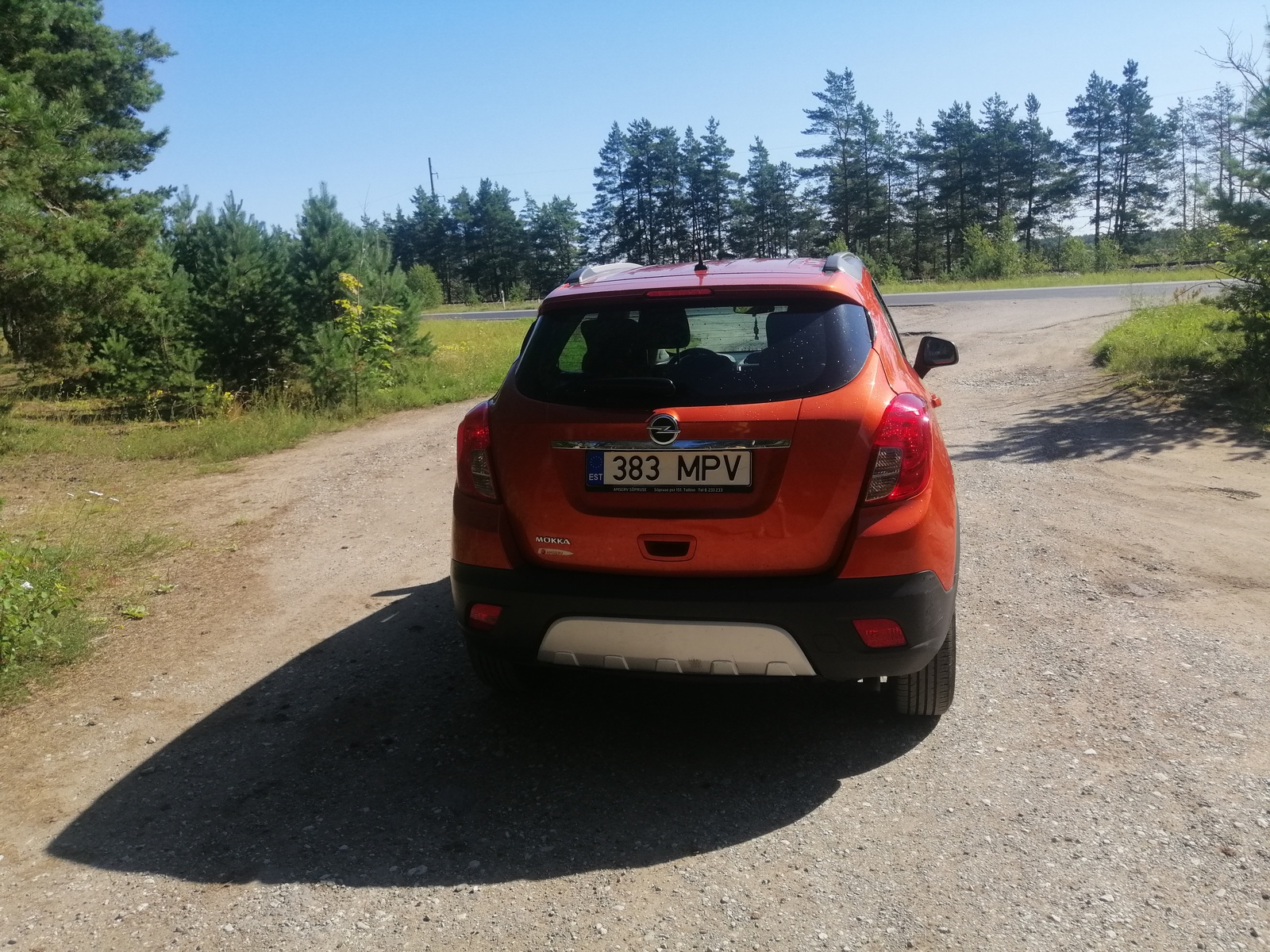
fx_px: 991
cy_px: 476
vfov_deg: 51.4
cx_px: 635
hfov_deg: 65.3
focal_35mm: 27
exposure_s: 1/1377
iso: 50
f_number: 1.8
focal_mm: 3.95
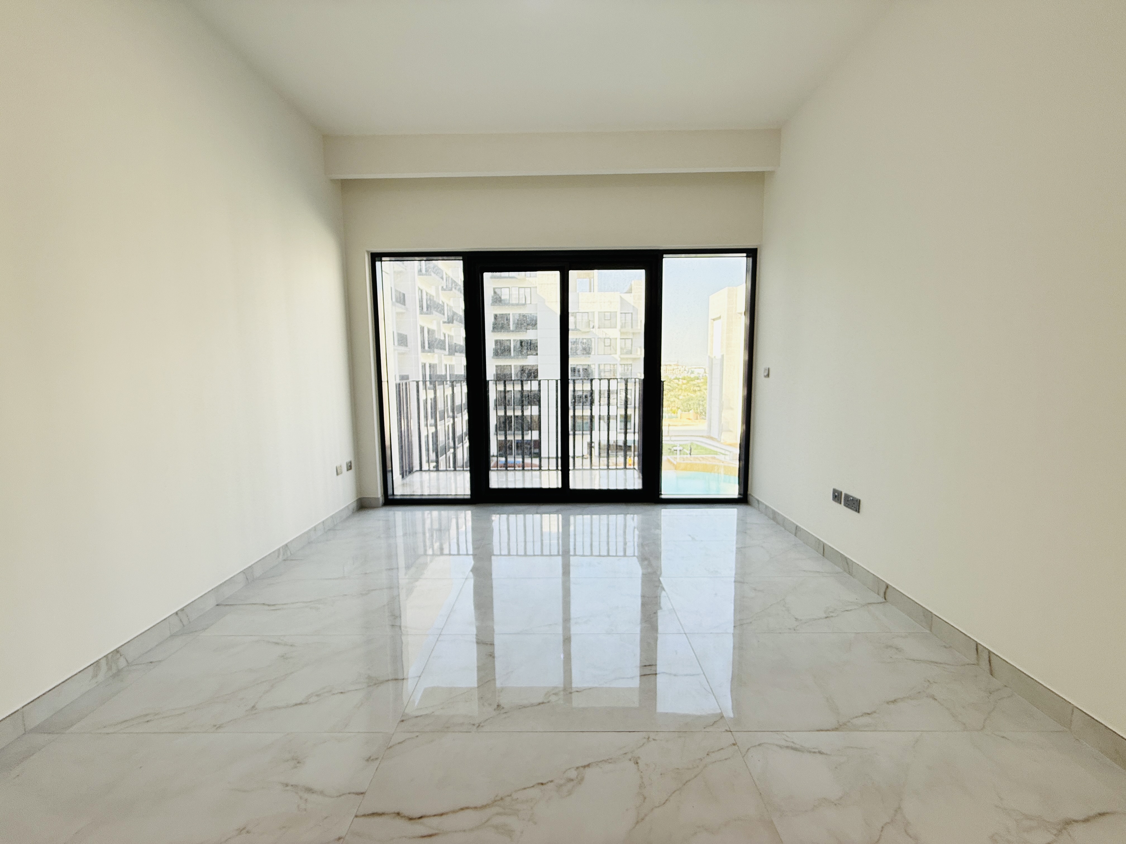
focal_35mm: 14
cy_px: 422
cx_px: 563
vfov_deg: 85.7
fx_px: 455
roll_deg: +0.5
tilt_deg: -5.6
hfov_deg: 102.1
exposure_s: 1/106
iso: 50
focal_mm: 2.22
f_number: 2.2
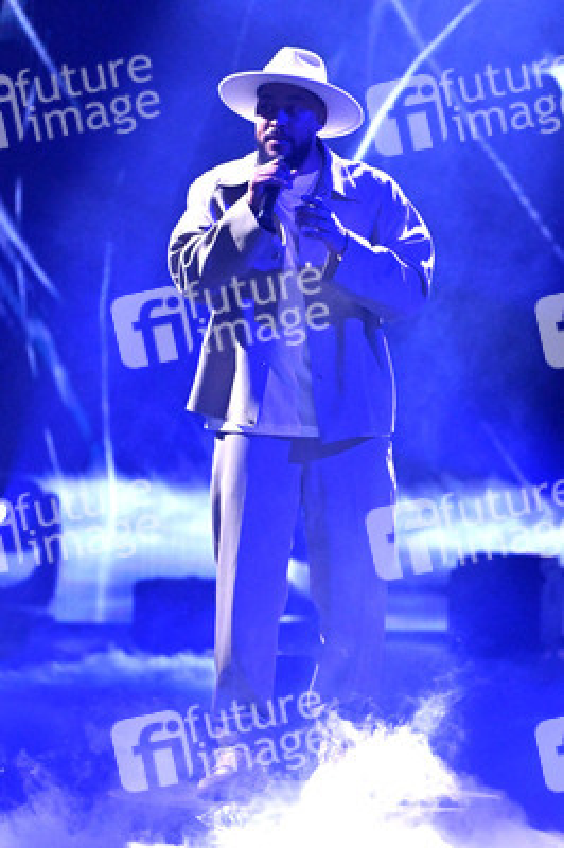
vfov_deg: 5.2
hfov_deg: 3.4
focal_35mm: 400
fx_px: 9416
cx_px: 282
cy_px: 424
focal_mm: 400
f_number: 5
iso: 5000
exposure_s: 1/640
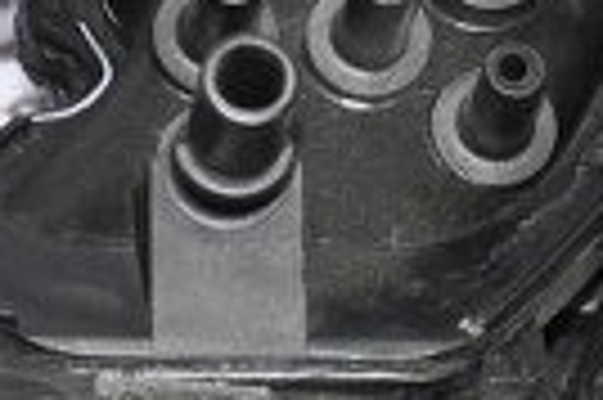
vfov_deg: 4.2
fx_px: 5404
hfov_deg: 6.4
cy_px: 310
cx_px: 202
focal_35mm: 323
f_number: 4.5
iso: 200
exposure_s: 1/60
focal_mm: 32
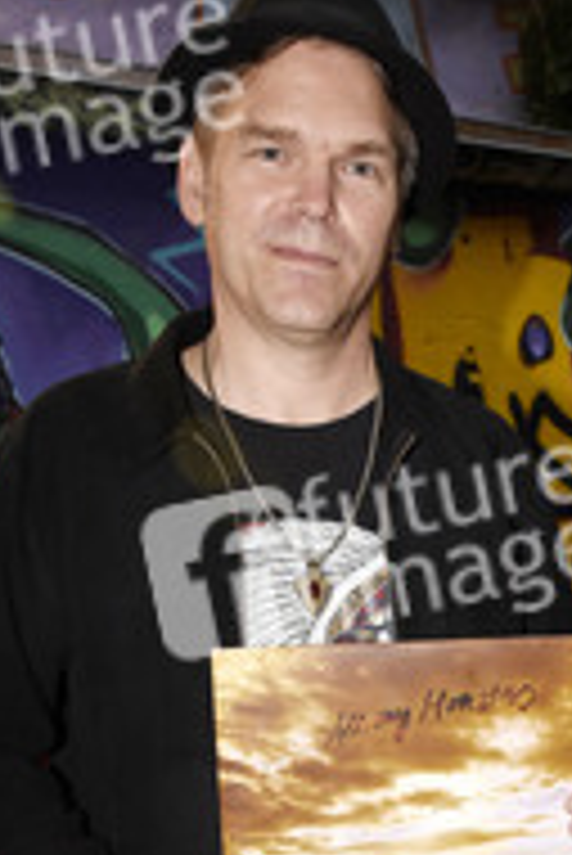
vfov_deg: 30.4
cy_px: 778
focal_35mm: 63
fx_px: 1499
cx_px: 504
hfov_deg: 21.2
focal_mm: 30
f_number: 6.3
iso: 1600
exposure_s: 1/100
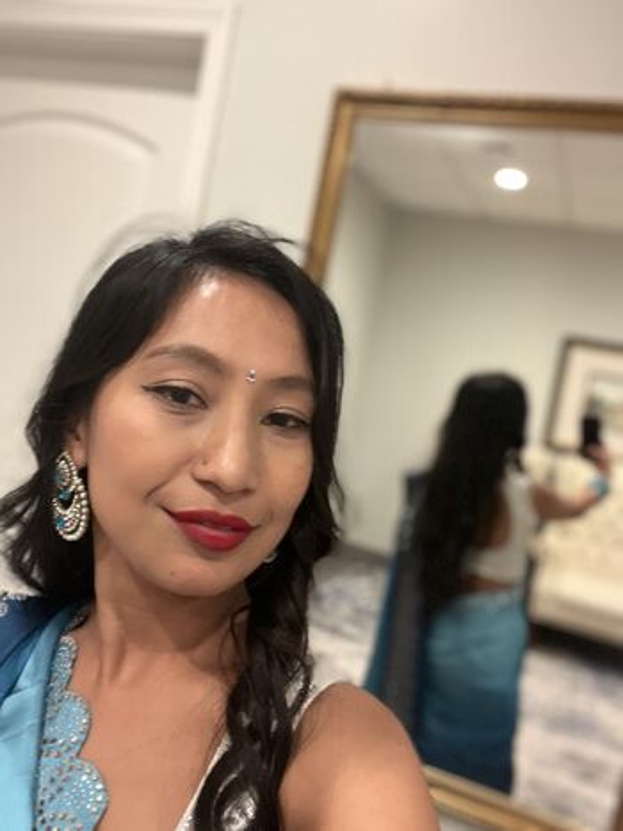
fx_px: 720
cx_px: 312
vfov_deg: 60.0
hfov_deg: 46.8
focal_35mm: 30
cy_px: 416
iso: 320
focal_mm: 2.71
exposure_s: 1/30
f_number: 2.2
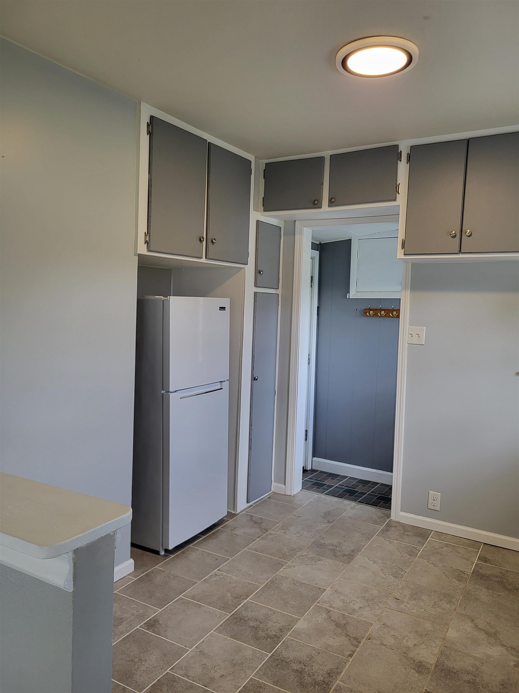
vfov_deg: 67.3
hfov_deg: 53.1
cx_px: 260
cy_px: 346
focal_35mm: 26
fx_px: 520
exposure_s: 1/120
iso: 200
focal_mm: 5.4
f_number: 1.8
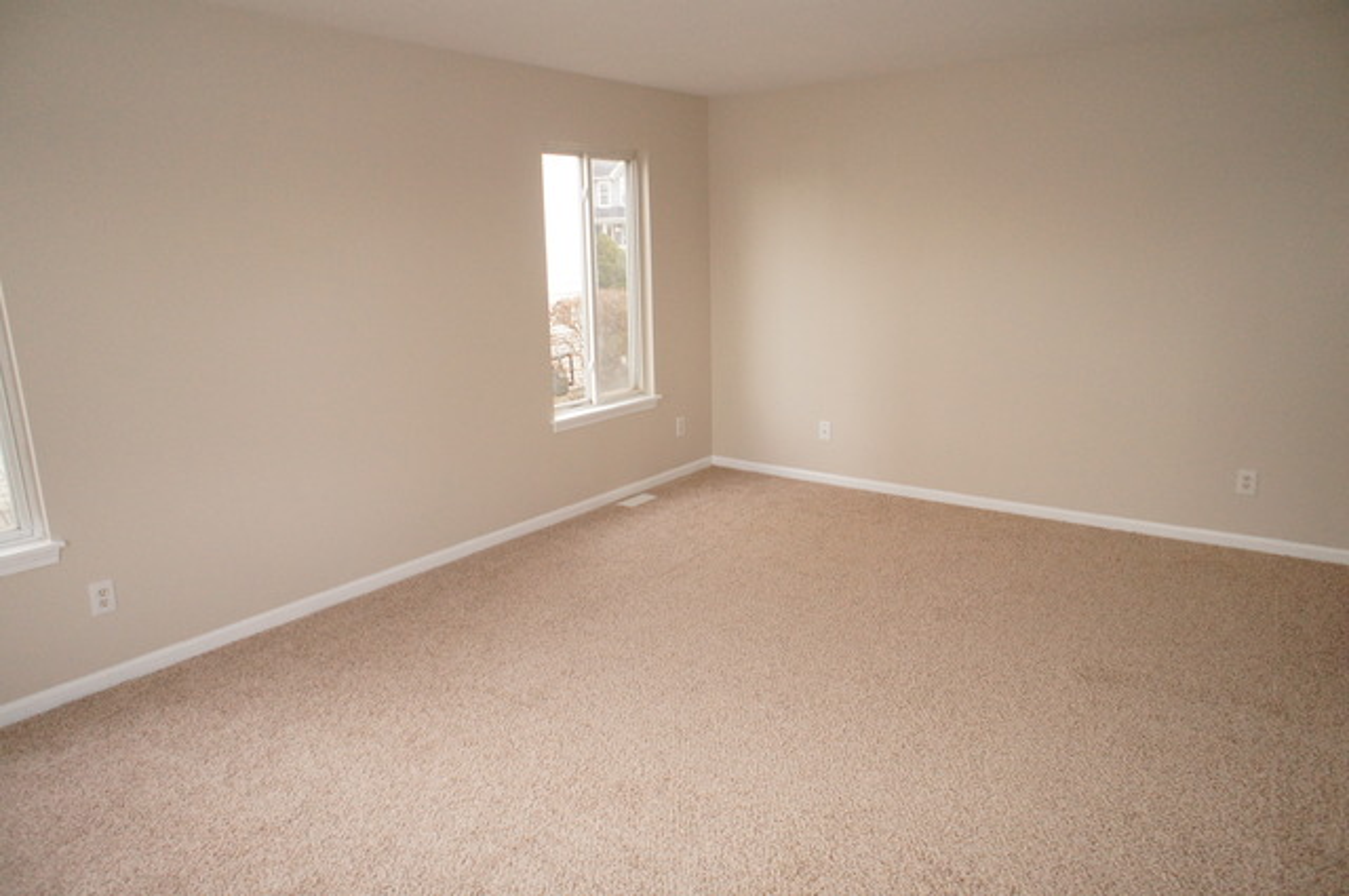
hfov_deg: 73.8
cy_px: 448
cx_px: 674
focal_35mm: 24
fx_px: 898
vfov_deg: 53.0
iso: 1600
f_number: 4.5
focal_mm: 16
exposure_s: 1/160
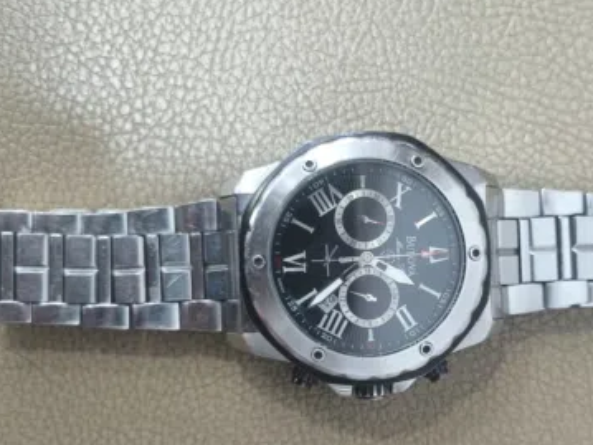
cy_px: 294
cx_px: 387
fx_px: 702
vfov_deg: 34.8
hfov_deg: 45.2
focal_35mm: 41
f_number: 1.7
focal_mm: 5.35
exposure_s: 1/33.3
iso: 640
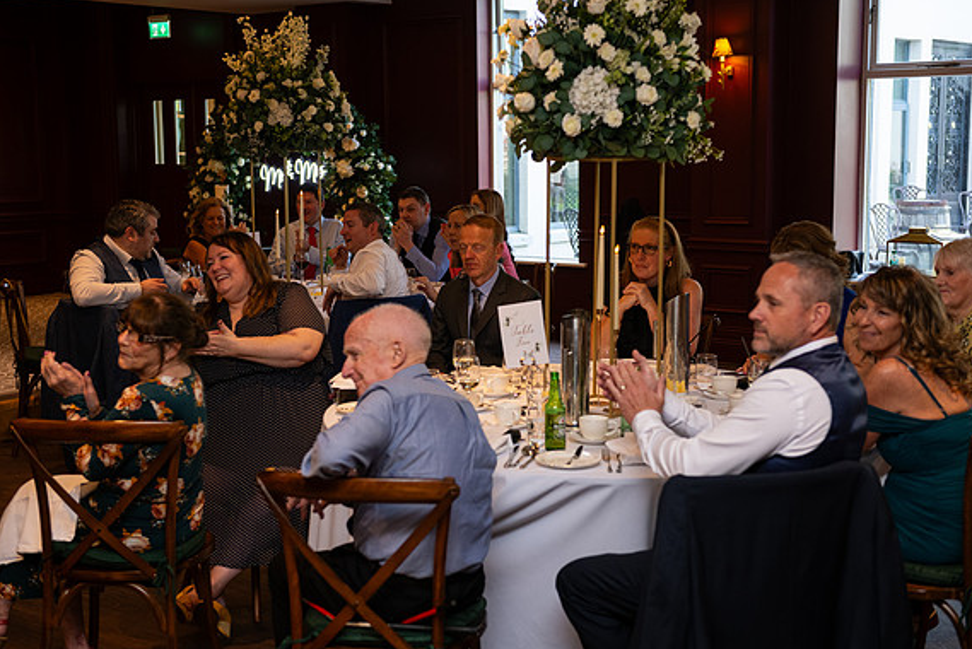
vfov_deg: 25.5
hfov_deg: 37.5
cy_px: 325
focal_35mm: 53
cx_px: 492
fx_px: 1432
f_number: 3.5
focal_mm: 52
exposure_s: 1/160
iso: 800
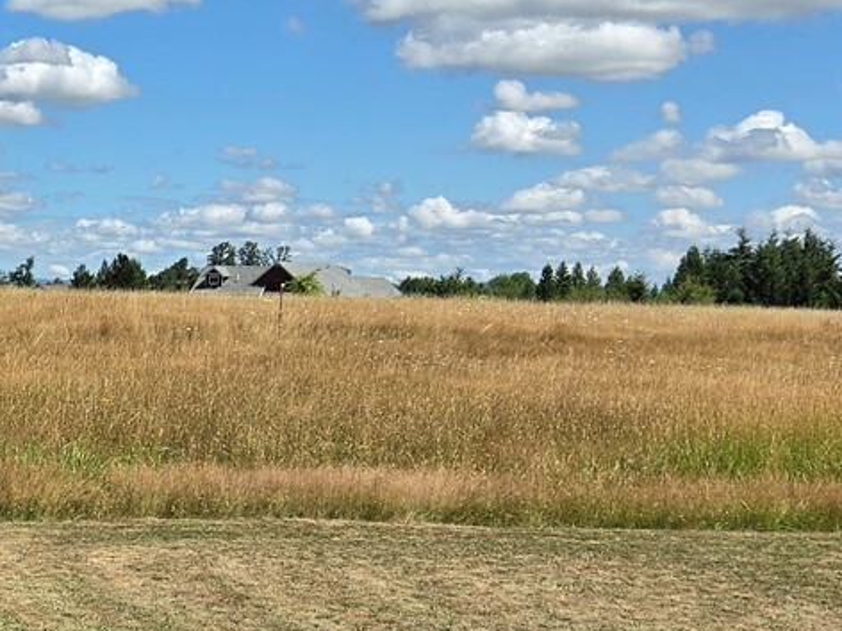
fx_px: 1897
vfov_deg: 18.7
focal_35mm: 78
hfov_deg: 22.9
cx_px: -171
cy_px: 497
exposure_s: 1/5002
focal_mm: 5.4
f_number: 1.8
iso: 80
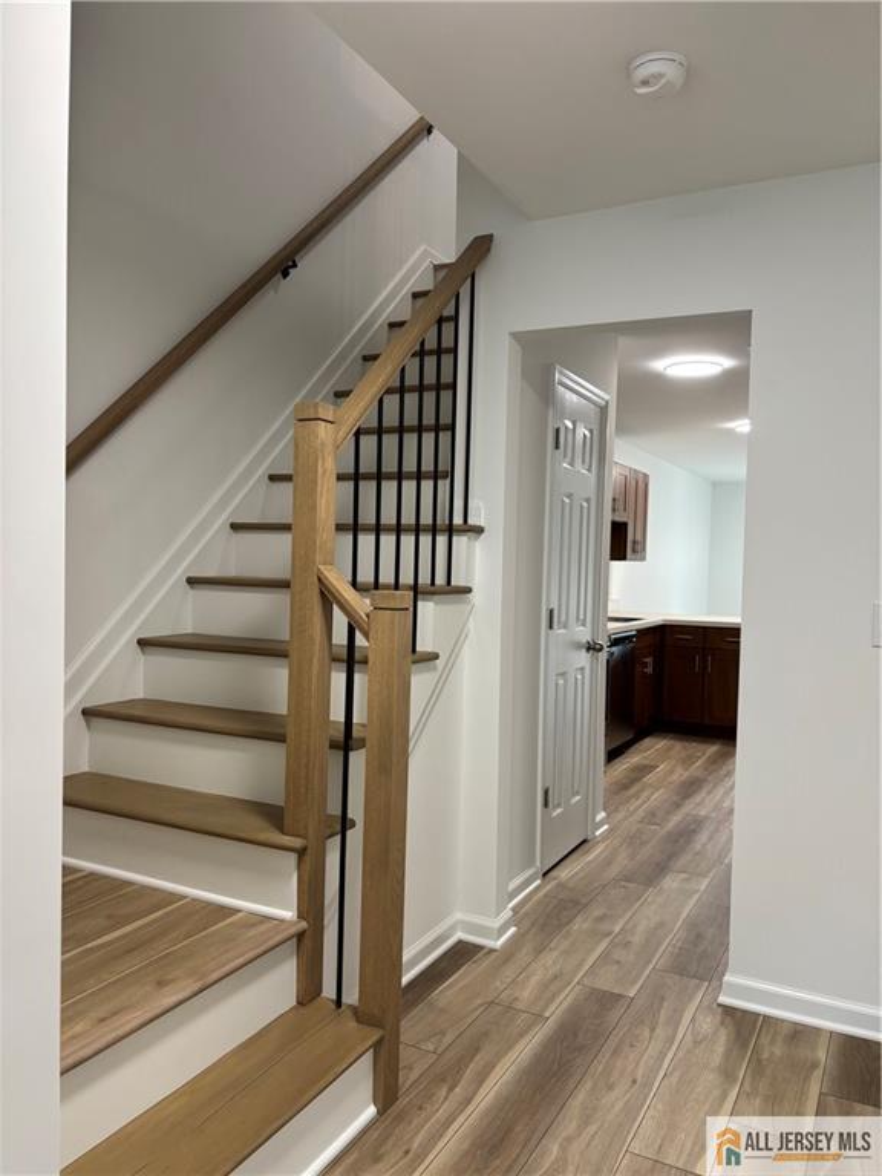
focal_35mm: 26
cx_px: 441
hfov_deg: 53.1
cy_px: 588
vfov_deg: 67.3
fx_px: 883
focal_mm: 5.96
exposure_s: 1/60
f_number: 1.6
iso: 80
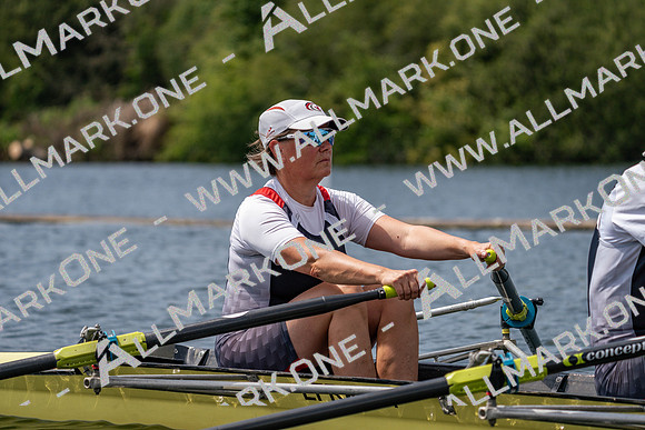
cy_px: 215
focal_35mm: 200
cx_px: 322
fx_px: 3584
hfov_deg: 10.3
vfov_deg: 6.9
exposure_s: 1/1600
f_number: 5.6
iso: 200
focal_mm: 200
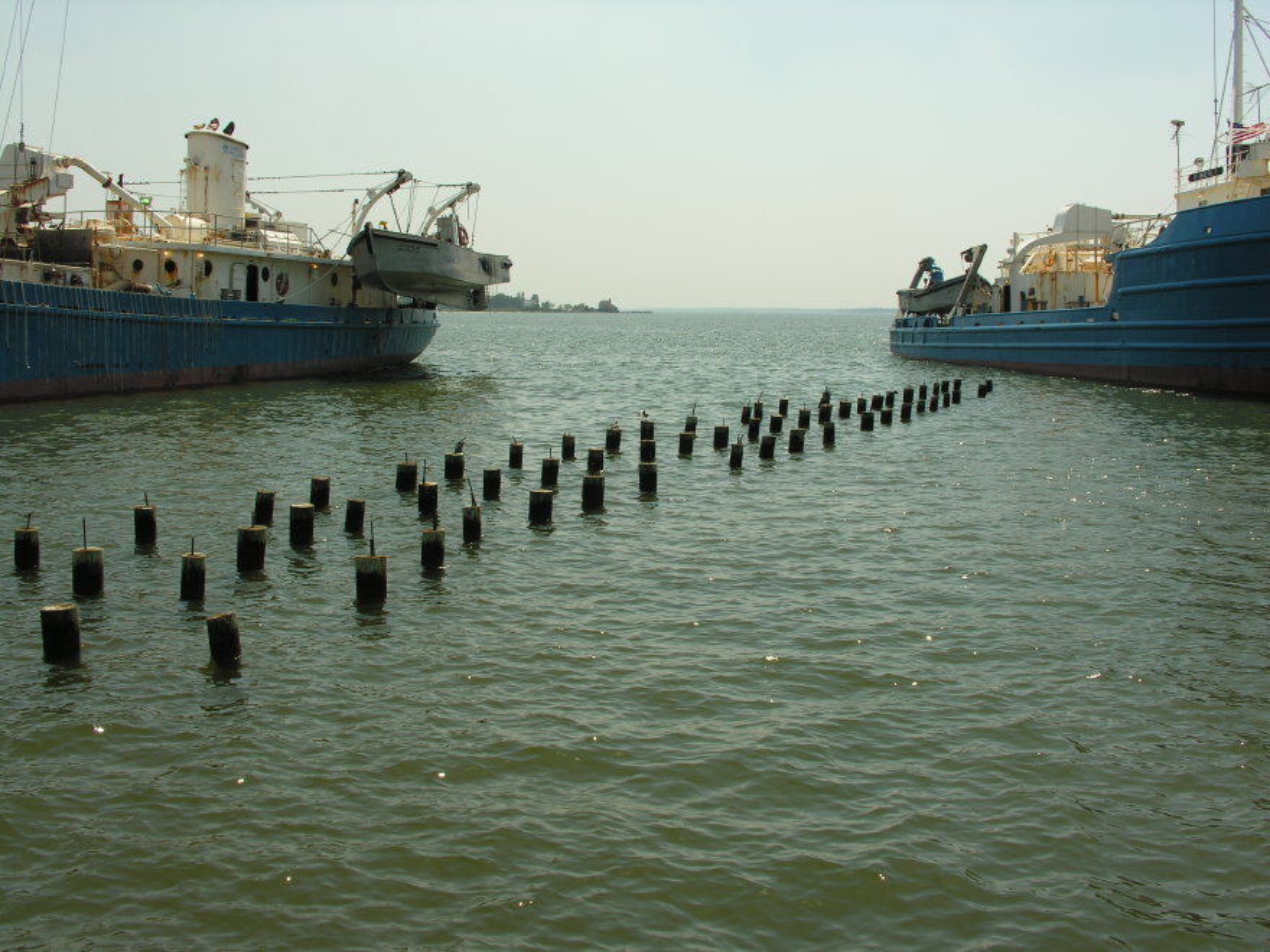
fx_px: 1357
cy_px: 476
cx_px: 635
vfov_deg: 38.7
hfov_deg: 50.1
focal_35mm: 37
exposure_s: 1/252
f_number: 7.1
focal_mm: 9.5
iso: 50
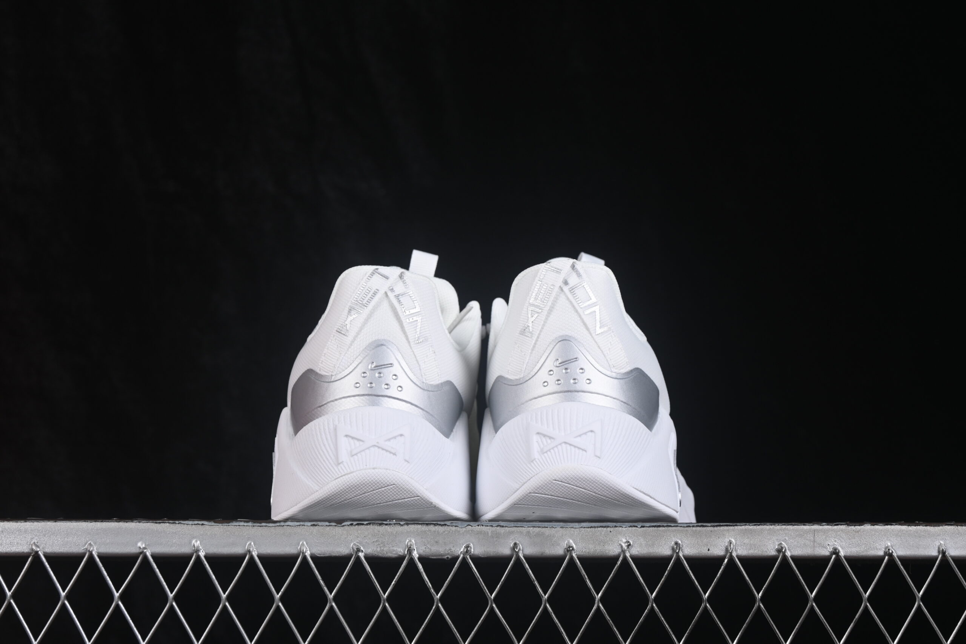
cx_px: 483
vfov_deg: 18.2
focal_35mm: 75
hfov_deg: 27.0
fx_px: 2012
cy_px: 322
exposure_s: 1/100
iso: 160
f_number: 8
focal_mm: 50
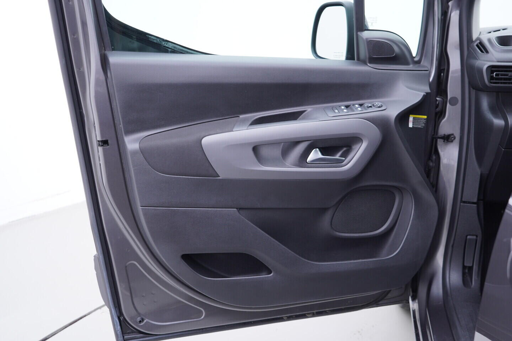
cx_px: 256
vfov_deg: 36.9
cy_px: 170
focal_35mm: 36
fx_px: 512
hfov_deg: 53.1
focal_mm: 24
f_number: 2.8
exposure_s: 1/40
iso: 160
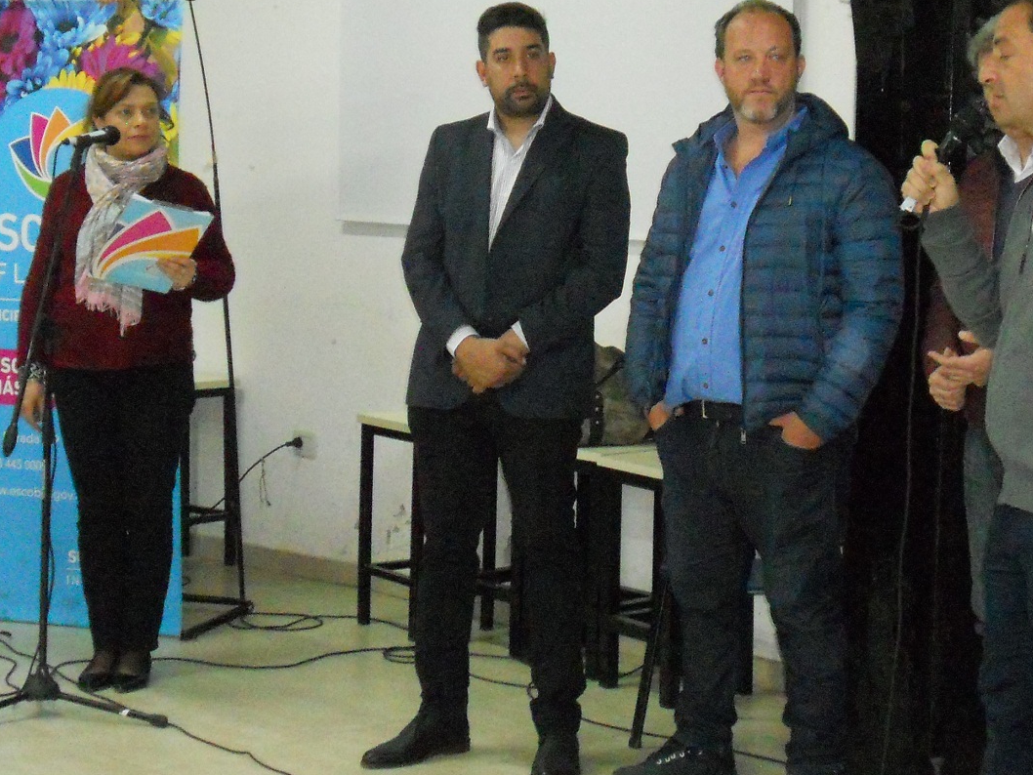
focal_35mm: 79
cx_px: 634
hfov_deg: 24.7
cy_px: 307
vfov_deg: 18.6
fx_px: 2358
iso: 800
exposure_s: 1/30
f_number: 3.9
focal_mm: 6.9
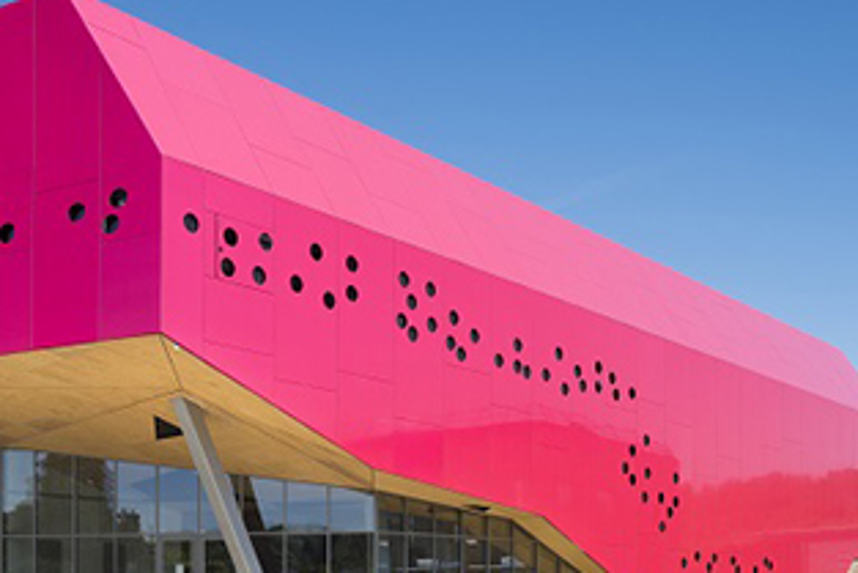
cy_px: 288
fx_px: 1097
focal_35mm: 46
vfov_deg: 29.3
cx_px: 140
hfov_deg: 40.5
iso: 100
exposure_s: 1/100
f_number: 11
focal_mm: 24
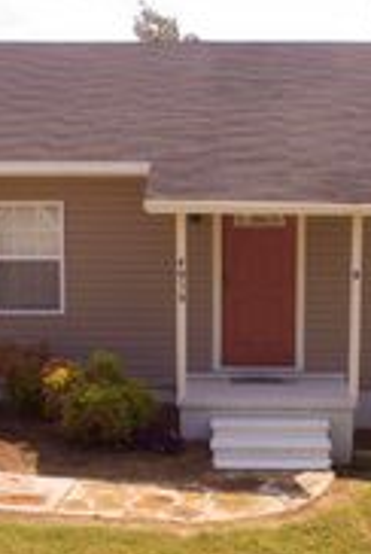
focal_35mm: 57
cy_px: 314
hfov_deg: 23.8
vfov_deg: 34.9
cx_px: 216
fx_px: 878
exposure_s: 1/378
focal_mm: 3.61
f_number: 2.8
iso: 100
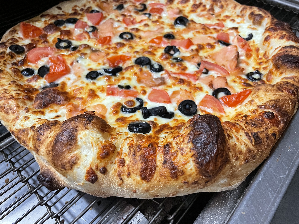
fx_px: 225
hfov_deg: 67.3
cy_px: 112
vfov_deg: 53.1
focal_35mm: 26
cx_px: 150
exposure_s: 1/50
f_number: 1.6
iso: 400
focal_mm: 4.2
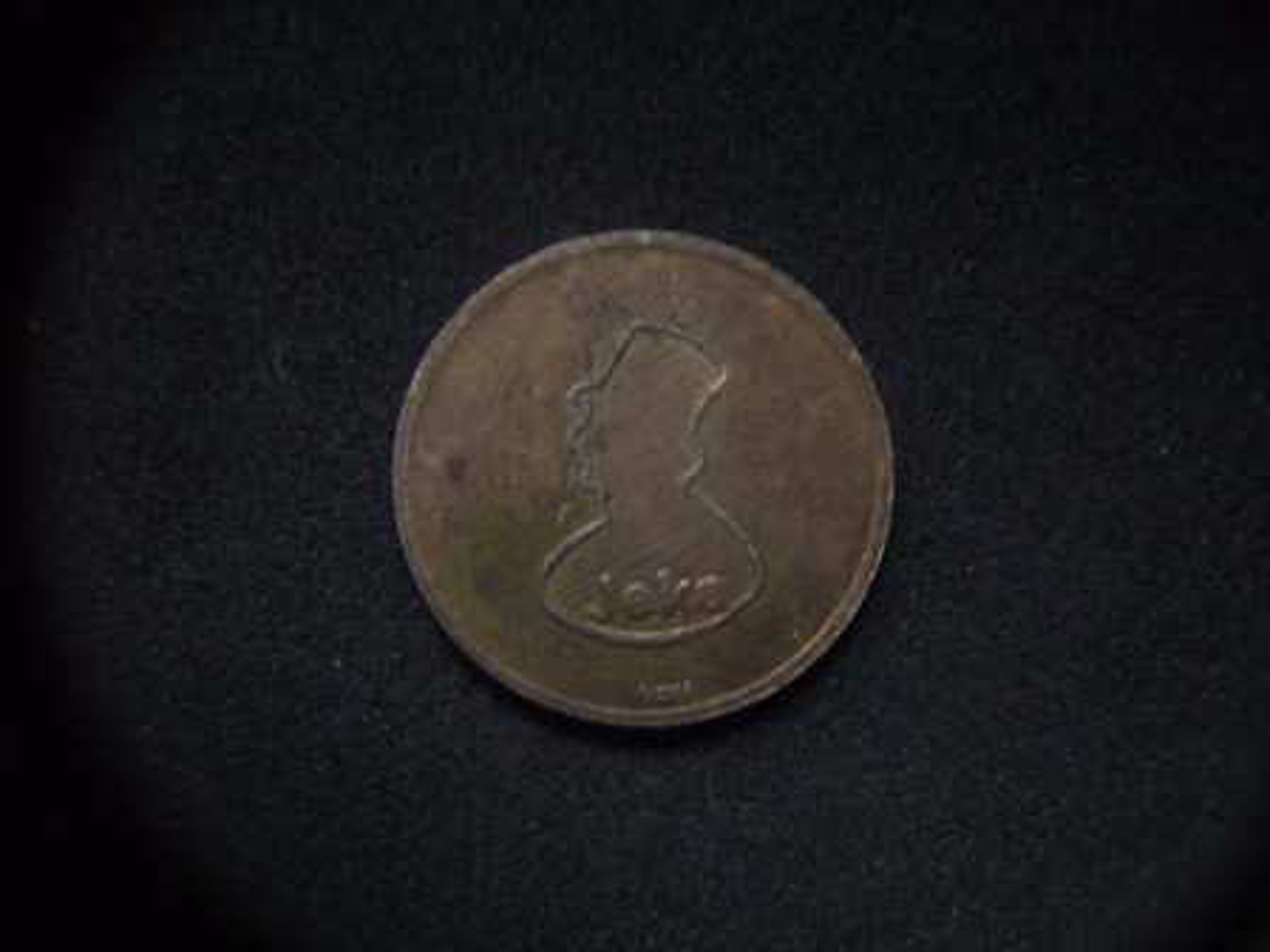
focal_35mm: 34
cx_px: 635
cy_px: 476
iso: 160
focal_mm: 5.7
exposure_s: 1/8
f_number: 2.9
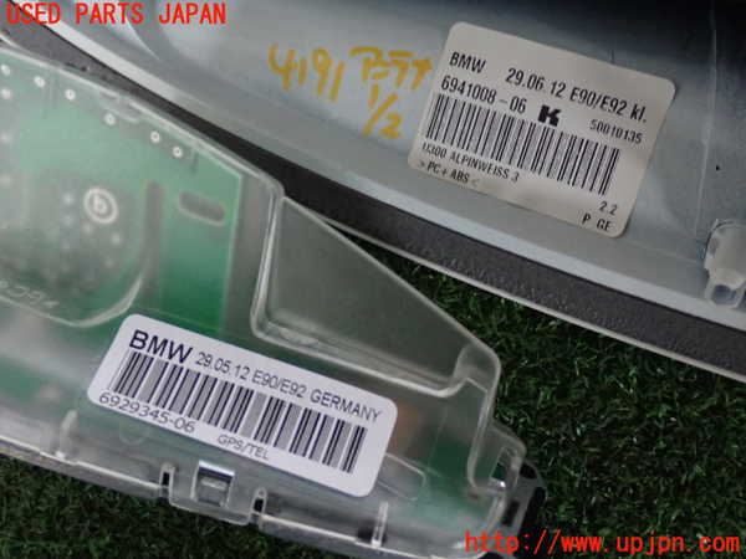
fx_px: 1013
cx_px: 373
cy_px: 280
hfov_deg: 40.4
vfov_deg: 30.9
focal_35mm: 47
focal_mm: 8.4
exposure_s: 1/15
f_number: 3.1
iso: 800
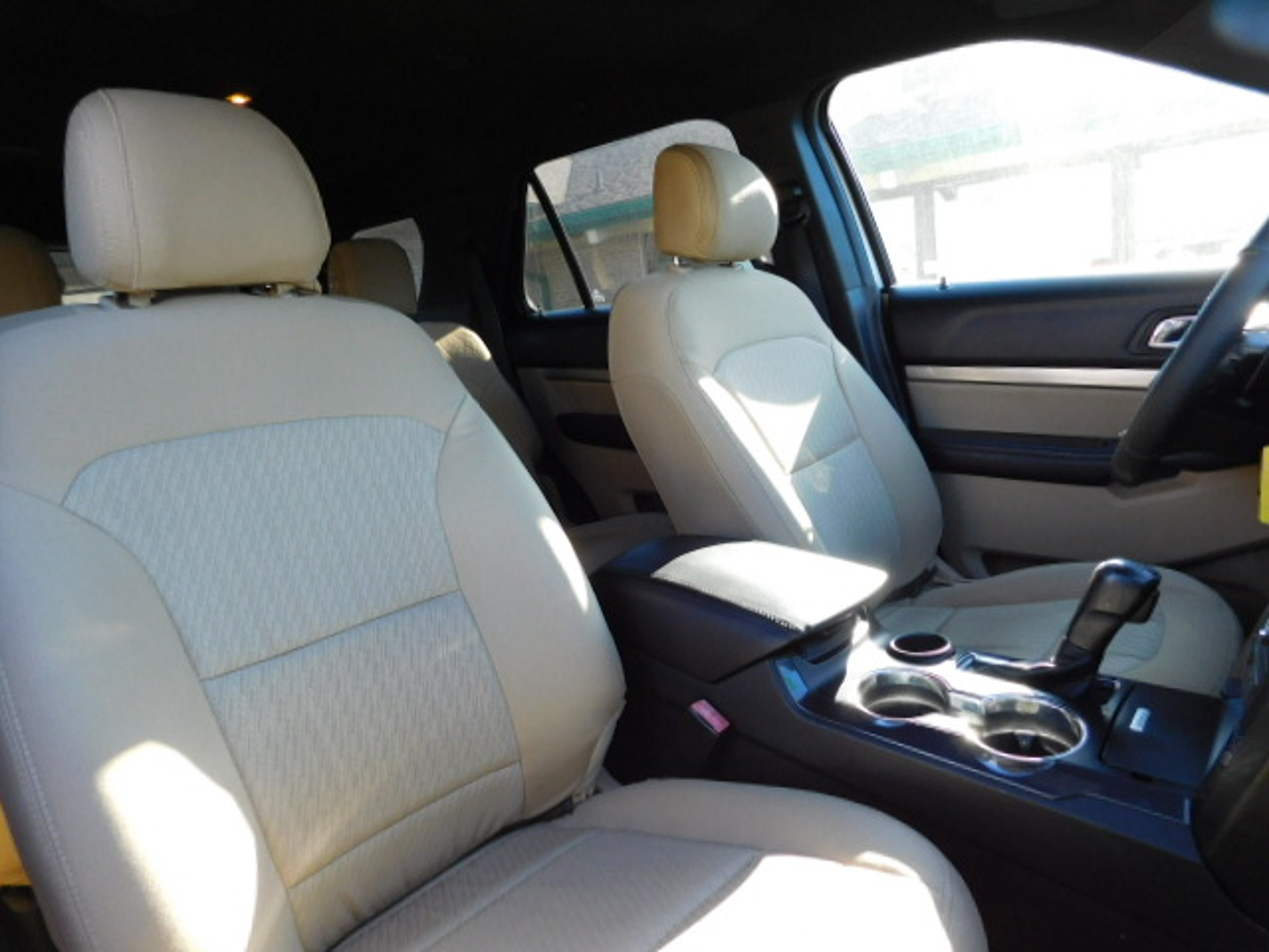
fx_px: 843
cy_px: 476
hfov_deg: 73.9
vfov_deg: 58.9
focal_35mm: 23
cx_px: 634
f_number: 3
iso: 125
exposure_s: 1/100
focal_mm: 4
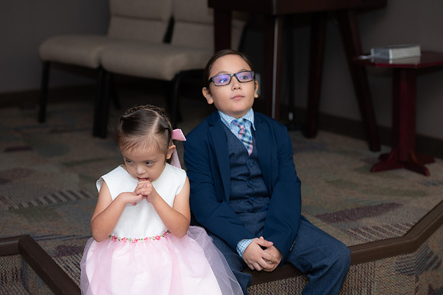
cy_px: 148
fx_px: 959
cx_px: 222
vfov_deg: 17.5
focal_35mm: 78
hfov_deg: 26.0
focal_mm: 78
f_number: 3.2
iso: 400
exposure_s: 1/80
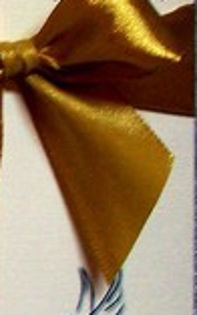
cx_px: -535
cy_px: 64
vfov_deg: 10.8
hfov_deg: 5.9
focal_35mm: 194
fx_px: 1668
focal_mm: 7.54
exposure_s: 1/60
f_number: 2.8
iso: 160
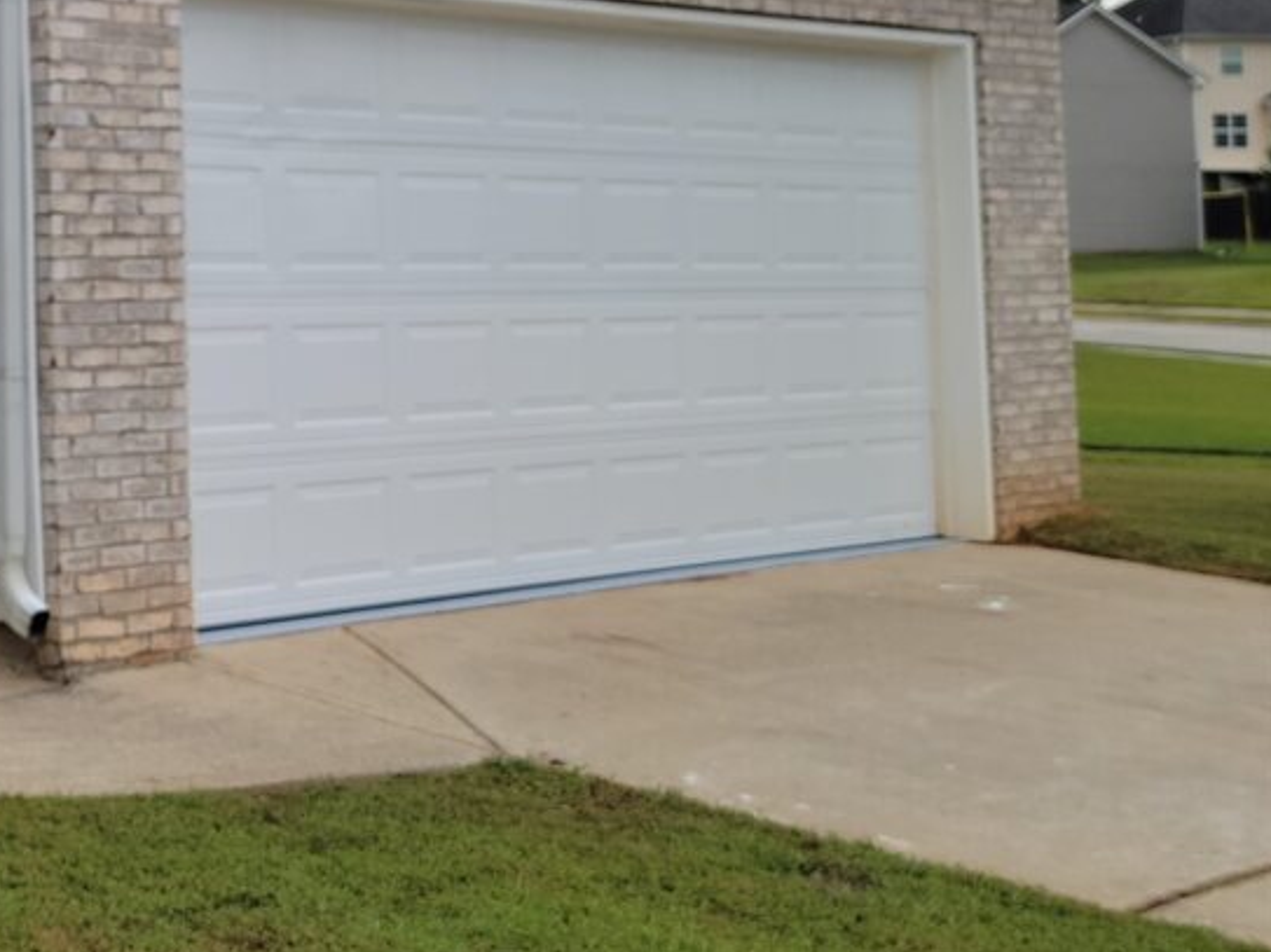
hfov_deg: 26.4
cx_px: -220
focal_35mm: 66
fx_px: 2423
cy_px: 140
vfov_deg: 21.9
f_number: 2
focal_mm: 5.9
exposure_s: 1/584
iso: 25
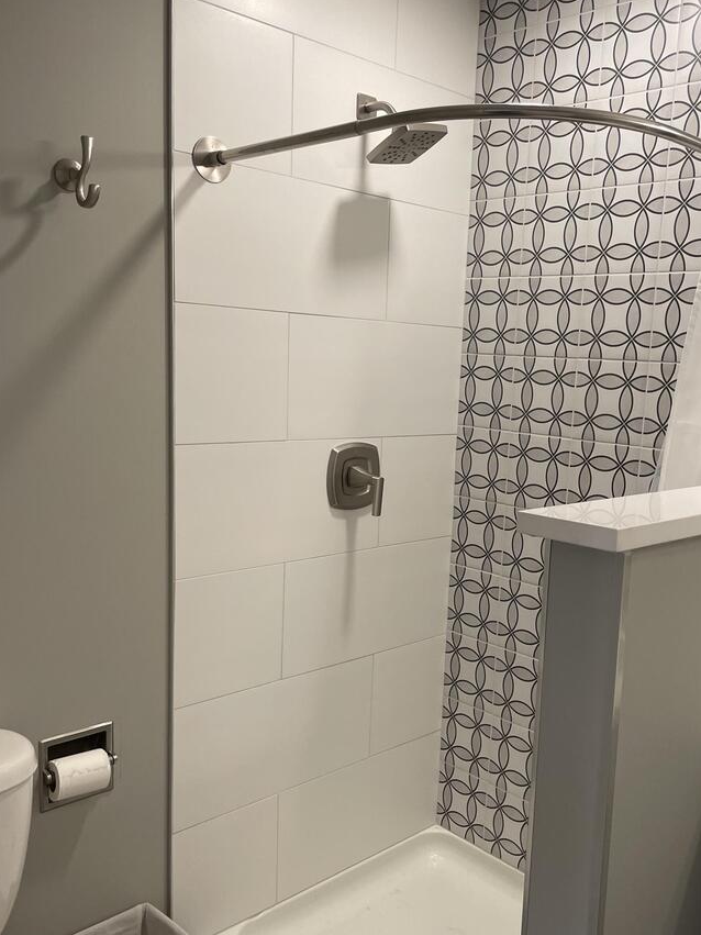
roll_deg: -3.3
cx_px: 437
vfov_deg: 55.3
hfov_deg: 42.6
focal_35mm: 33
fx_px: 891
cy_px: 500
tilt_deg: -9.4
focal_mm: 4.2
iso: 125
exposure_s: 1/120
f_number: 1.6
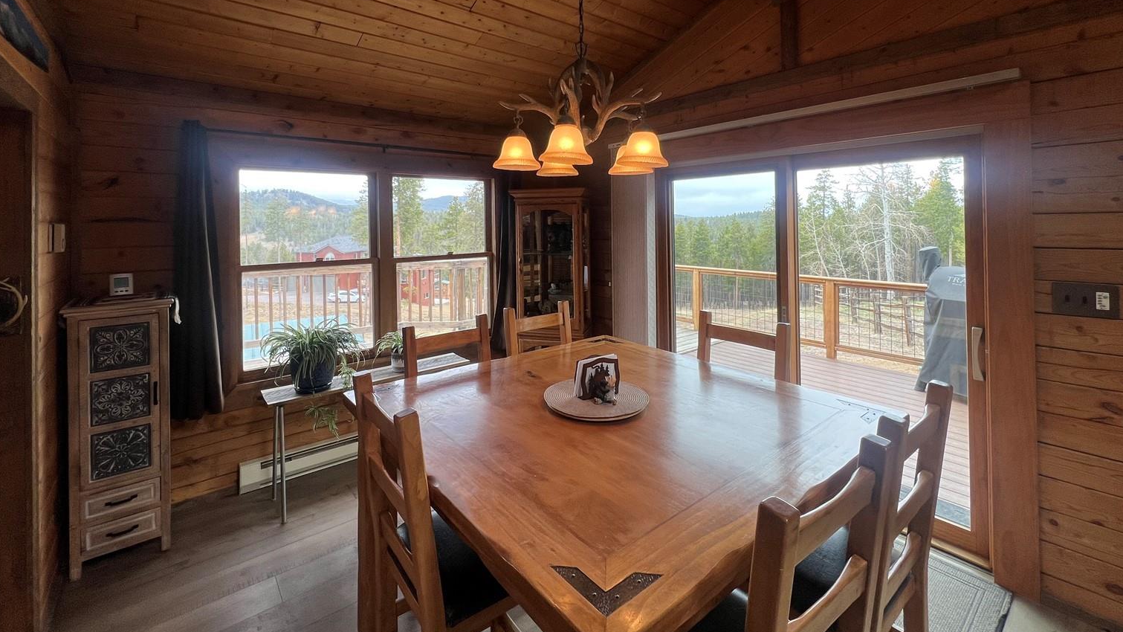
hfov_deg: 103.0
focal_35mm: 15
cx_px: 542
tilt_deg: -0.2
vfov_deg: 68.9
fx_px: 447
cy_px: 221
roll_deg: +1.0
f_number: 1.8
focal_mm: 1.57
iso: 50
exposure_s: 1/120
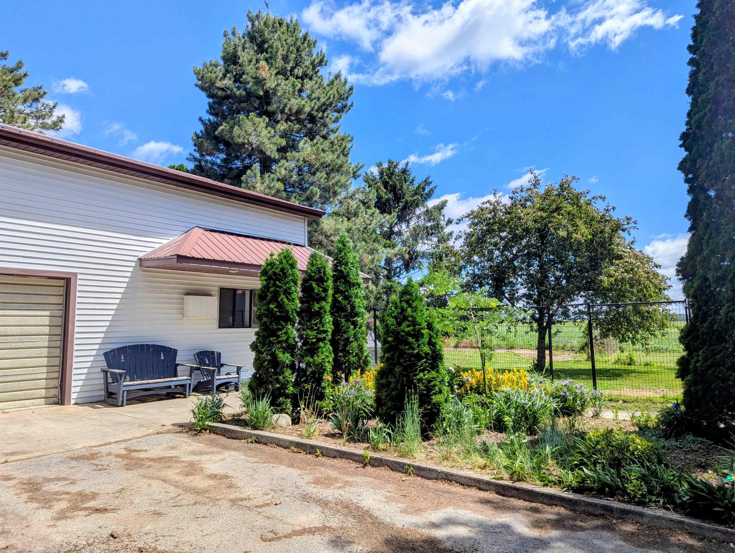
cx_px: 368
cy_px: 276
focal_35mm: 24
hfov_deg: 71.5
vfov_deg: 56.9
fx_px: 510
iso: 42
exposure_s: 1/2410
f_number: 1.85
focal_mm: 6.81
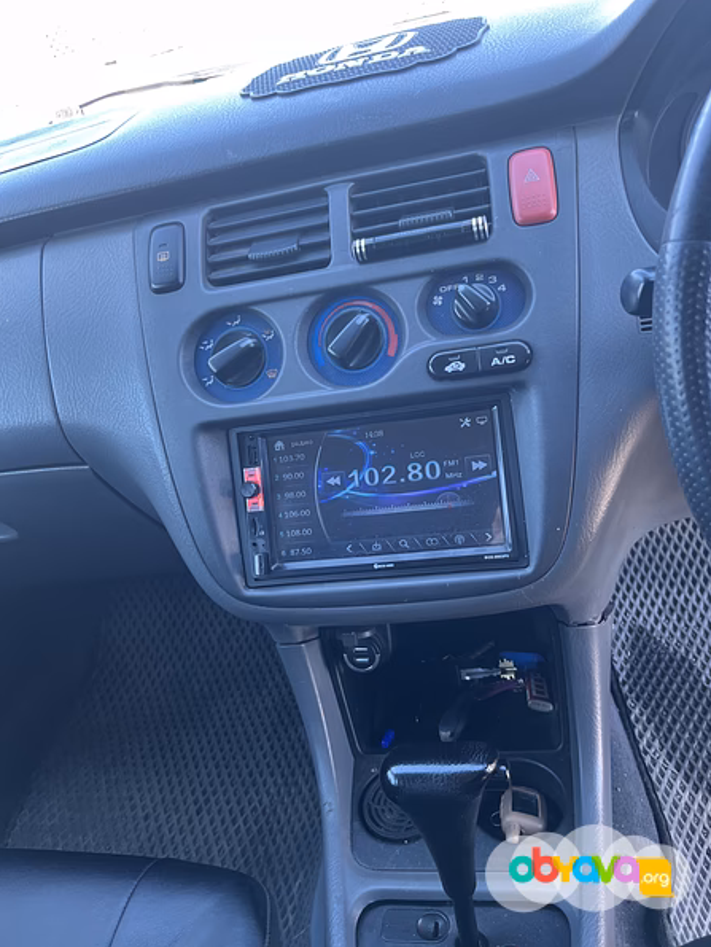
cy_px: 470
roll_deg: +16.2
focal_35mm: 27
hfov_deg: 51.4
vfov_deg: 65.3
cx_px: 359
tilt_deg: -31.4
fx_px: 739
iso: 64
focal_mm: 5.1
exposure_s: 1/121
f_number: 1.6
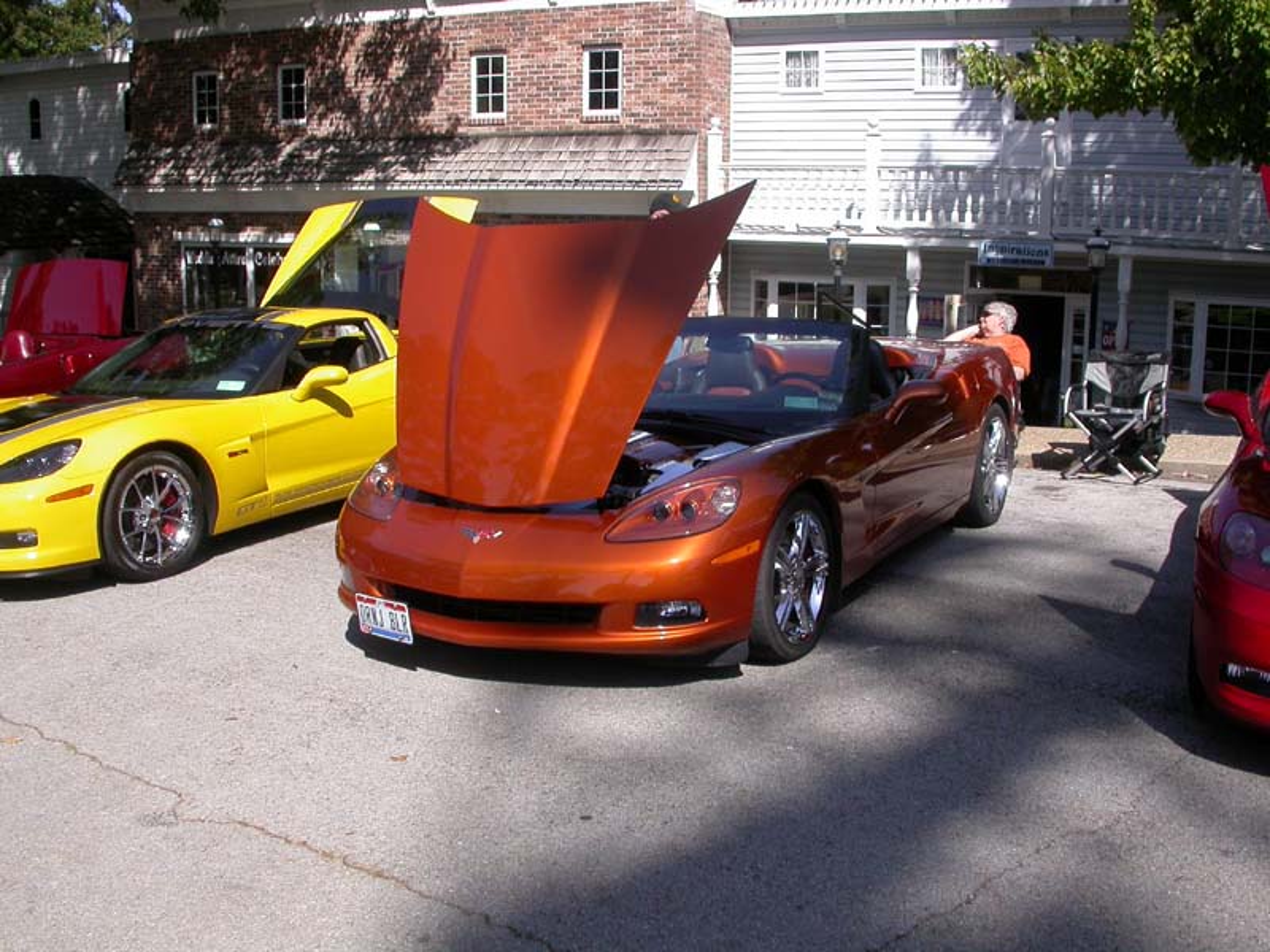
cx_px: 635
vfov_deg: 37.7
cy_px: 476
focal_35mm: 38
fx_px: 1394
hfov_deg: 49.0
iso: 100
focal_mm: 7.85
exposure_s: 1/312
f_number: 6.7
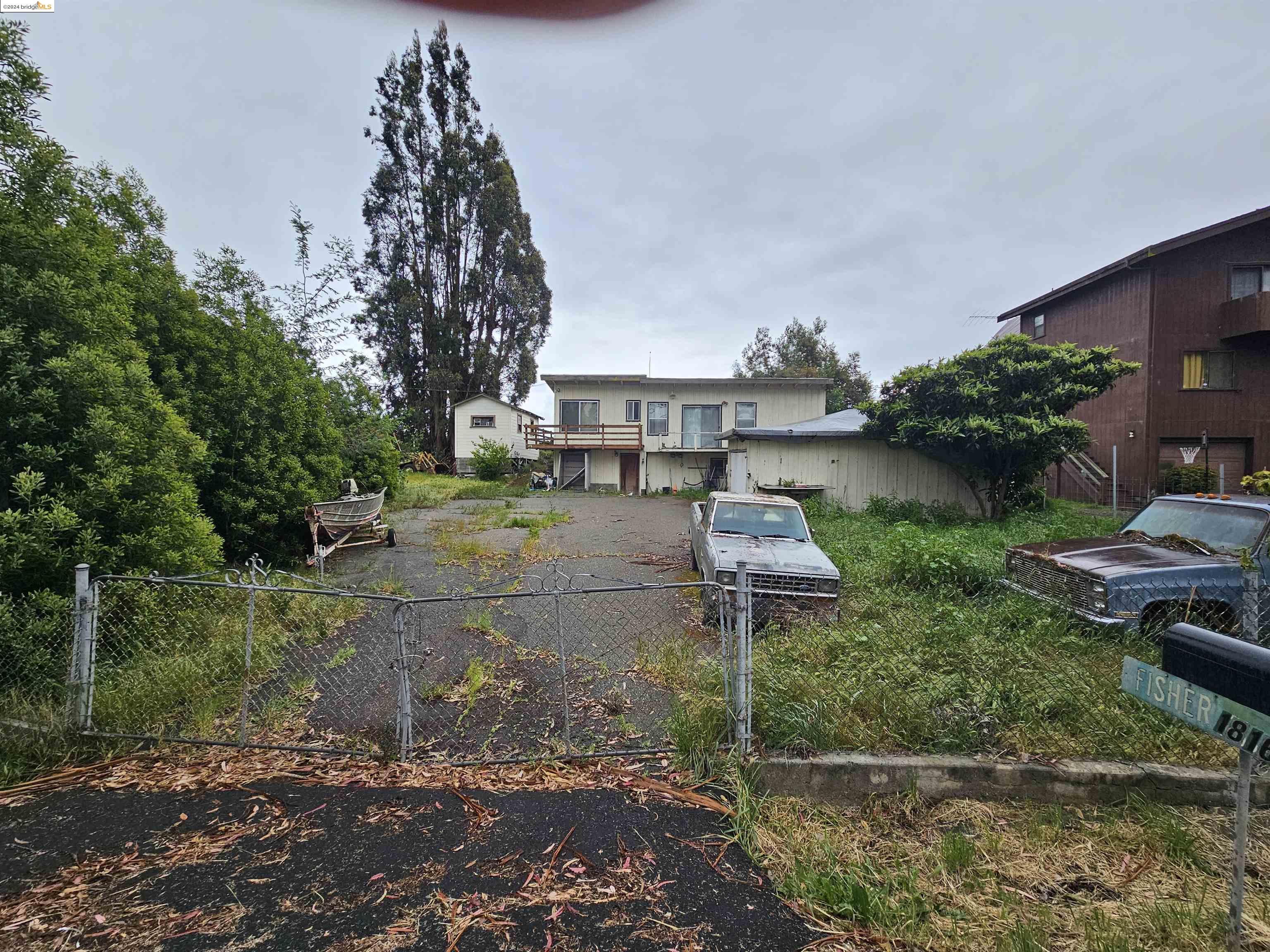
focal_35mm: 13
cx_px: 635
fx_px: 477
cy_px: 476
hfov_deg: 106.2
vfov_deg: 89.9
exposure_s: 1/415
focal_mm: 2.2
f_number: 2.2
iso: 50
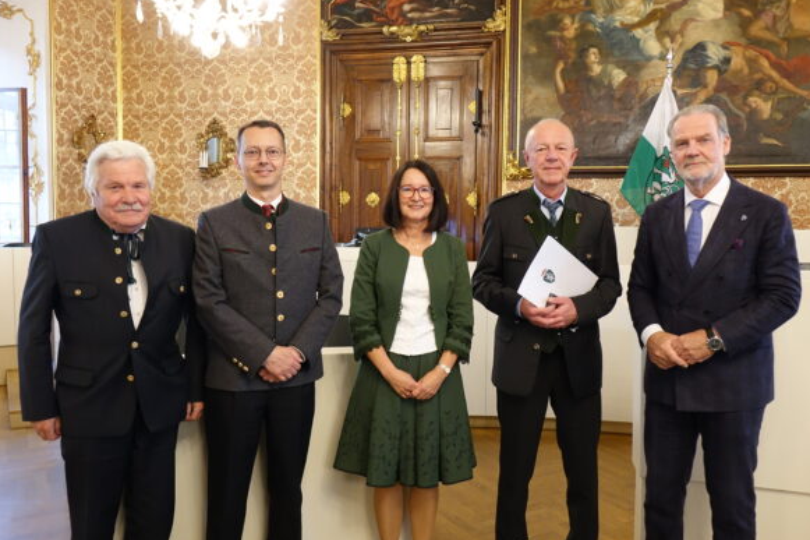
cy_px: 276
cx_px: 407
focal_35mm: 31
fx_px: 697
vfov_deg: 42.3
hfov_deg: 60.3
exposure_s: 1/20
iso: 800
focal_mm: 11.13
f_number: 2.8
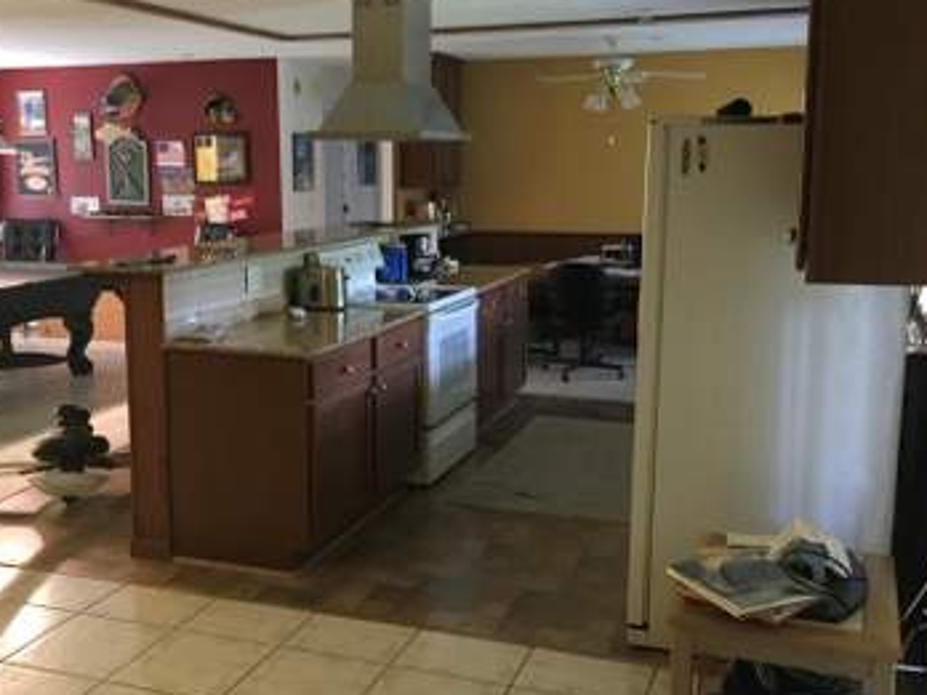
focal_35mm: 40
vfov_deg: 36.0
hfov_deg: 46.7
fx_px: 1071
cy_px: 333
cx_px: 408
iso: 200
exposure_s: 1/17
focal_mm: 4.15
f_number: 2.2
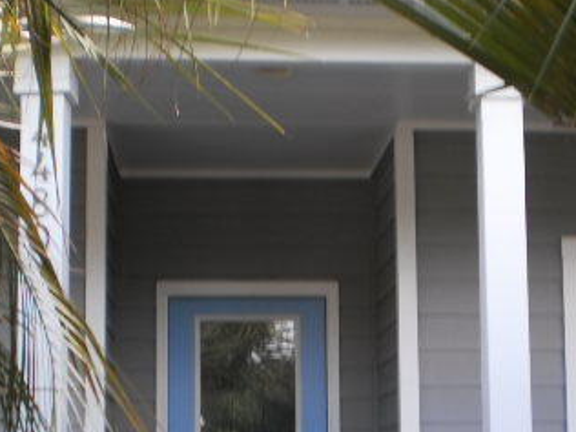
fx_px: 1215
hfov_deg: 26.7
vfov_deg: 20.0
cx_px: 328
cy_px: 332
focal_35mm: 73
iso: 100
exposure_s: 1/80
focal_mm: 6.3
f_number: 3.1
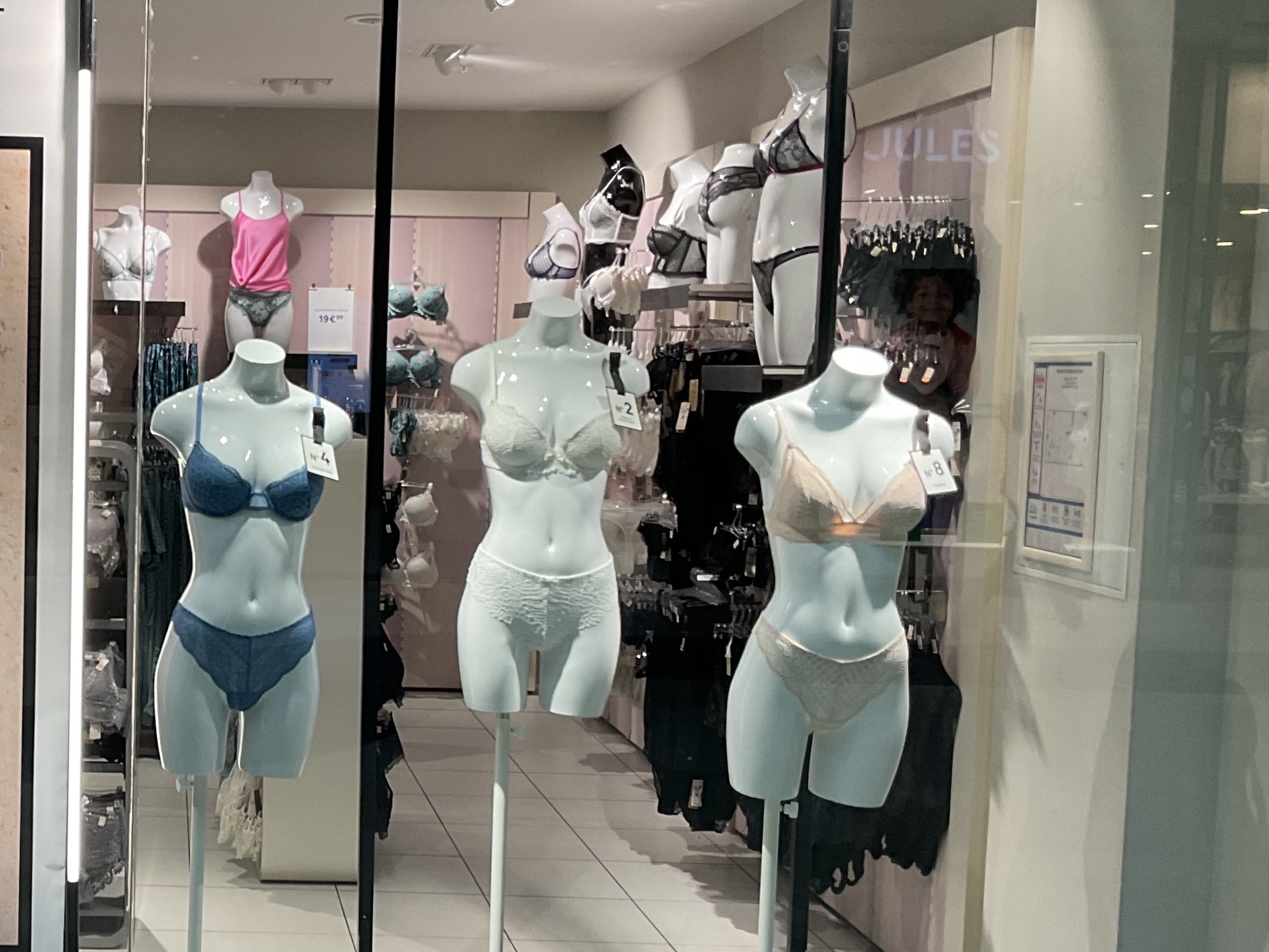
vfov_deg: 27.0
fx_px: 1980
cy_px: 531
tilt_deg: -5.4
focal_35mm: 54
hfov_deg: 33.8
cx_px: 147
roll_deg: -1.0
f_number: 1.8
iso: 40
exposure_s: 1/100
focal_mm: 3
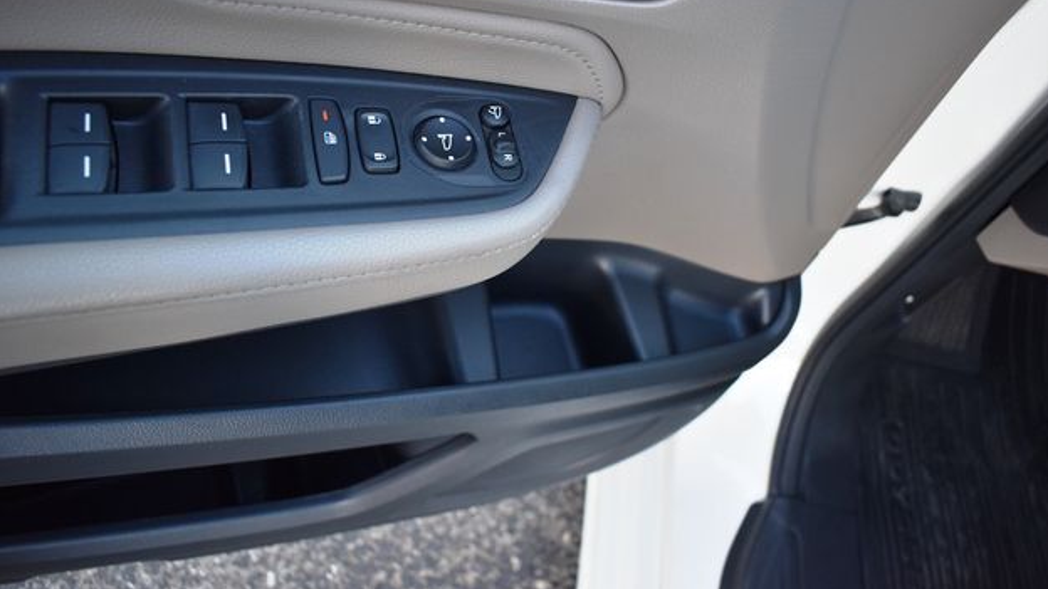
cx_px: 536
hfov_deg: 66.1
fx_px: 806
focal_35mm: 29
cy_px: 258
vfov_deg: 40.1
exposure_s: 1/250
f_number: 3.5
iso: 500
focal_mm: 18
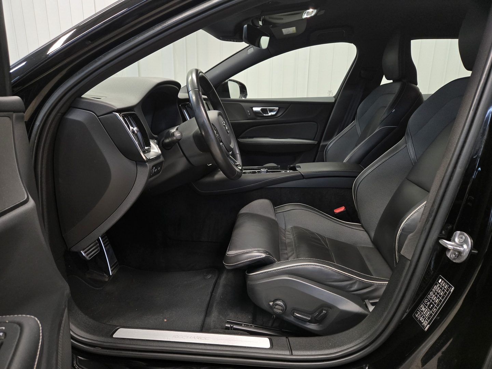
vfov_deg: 58.9
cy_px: 184
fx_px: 327
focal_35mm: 23
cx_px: 246
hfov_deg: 73.9
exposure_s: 1/100
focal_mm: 5.4
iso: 500
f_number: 1.8
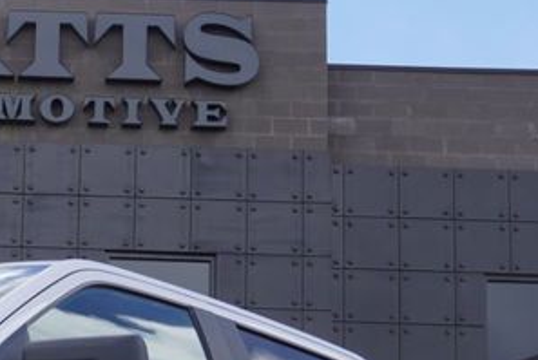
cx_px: -118
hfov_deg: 15.8
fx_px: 1856
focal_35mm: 124
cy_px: 503
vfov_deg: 10.8
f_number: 7.1
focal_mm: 24
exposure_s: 1/160
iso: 100
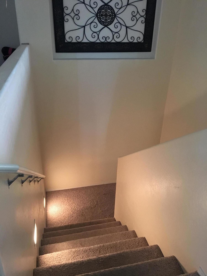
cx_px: 104
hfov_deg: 48.2
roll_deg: -1.0
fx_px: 231
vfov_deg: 61.7
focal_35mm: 29
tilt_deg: -24.8
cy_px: 138
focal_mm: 4.15
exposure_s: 1/15
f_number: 2.2
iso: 320
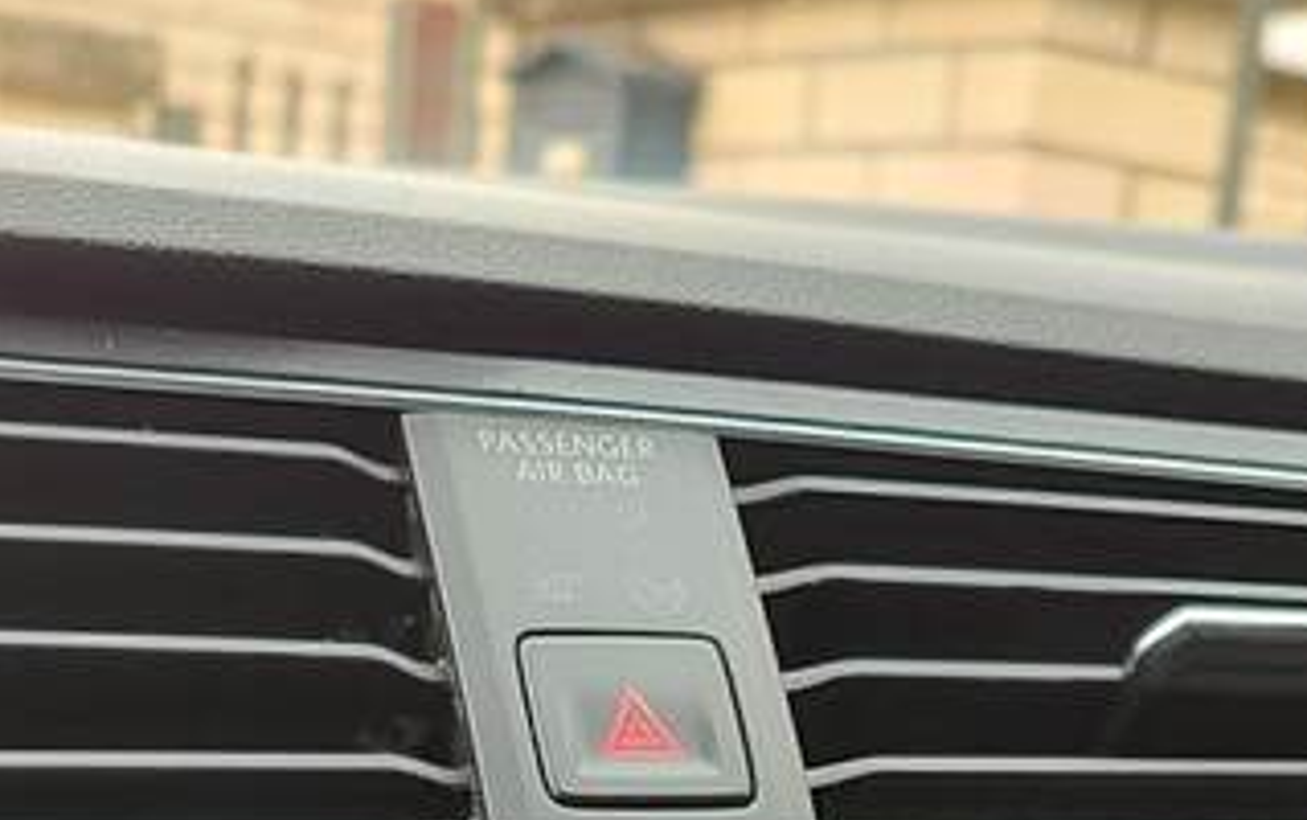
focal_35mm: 85
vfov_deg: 13.8
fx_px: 3030
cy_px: 1464
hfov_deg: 24.3
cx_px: 582
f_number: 1.89
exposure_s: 1/100
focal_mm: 5.95
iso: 85
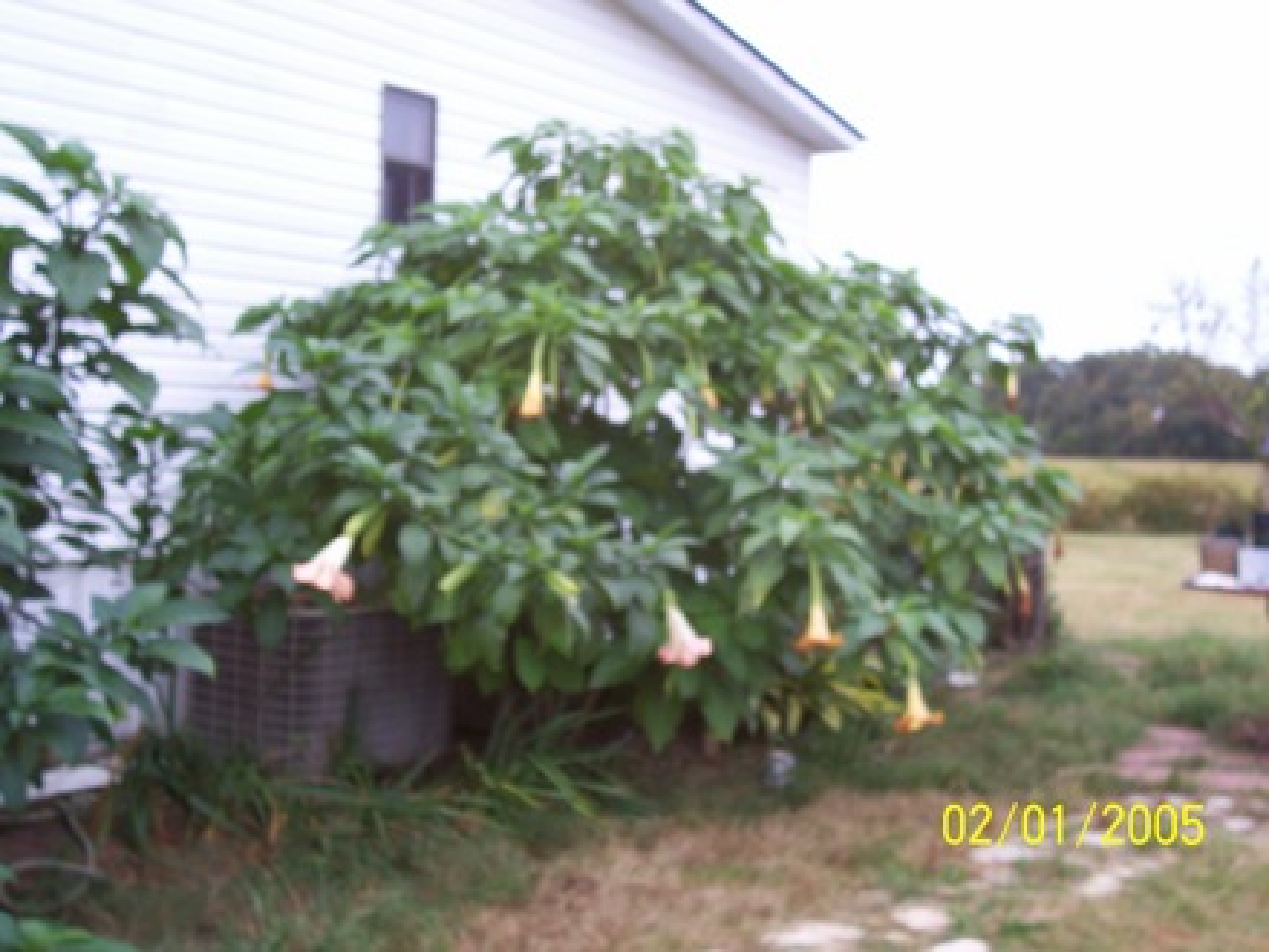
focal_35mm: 42
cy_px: 476
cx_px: 634
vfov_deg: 34.3
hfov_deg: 44.8
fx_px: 1540
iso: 80
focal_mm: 7
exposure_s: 1/49.3
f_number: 2.9
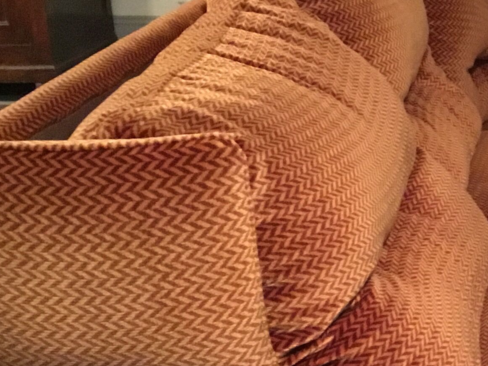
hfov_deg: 21.0
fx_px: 1226
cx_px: 585
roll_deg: -0.8
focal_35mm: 87
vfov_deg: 16.9
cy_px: 271
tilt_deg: -19.2
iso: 640
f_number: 2.4
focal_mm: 3.3
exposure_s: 1/17
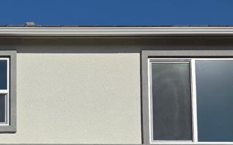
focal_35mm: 98
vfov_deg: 12.5
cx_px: -54
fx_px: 622
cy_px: 234
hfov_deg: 19.8
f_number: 1.8
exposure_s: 1/7891
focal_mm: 5.4
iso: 50
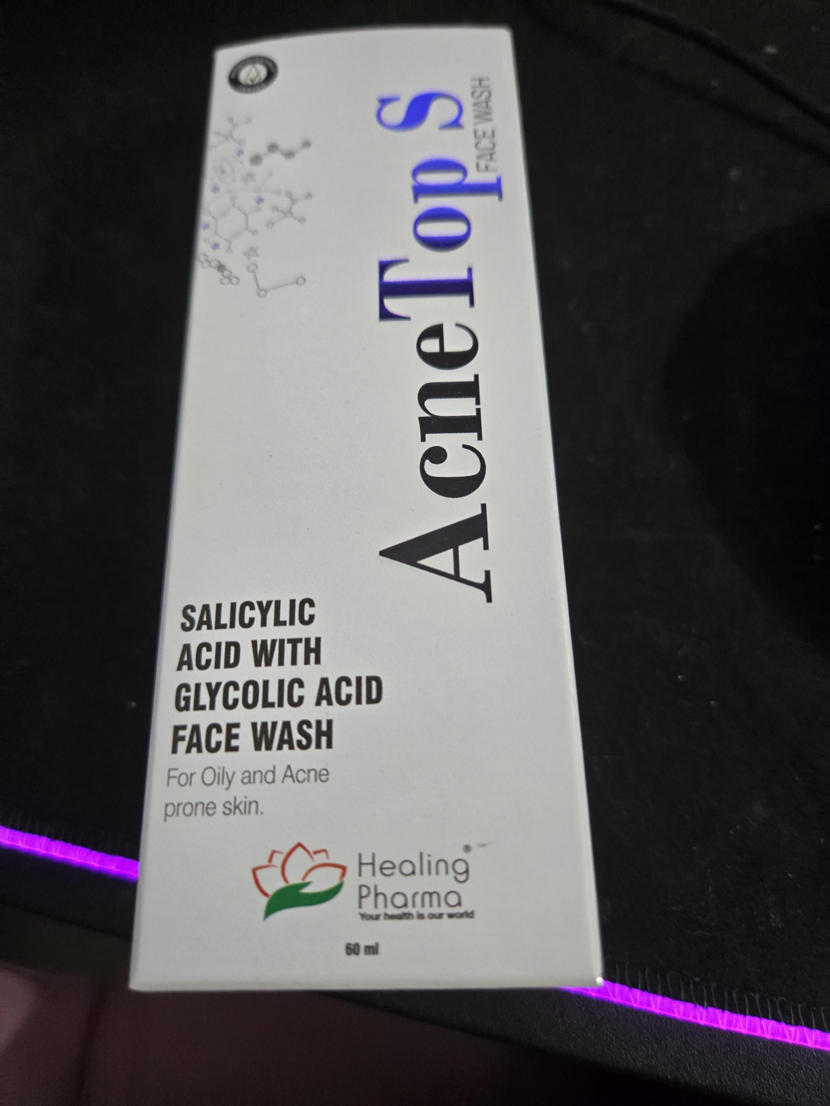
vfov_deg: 73.9
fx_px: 735
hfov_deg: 58.9
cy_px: 553
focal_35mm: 23
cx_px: 415
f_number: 1.8
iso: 500
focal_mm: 5.4
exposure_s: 1/60
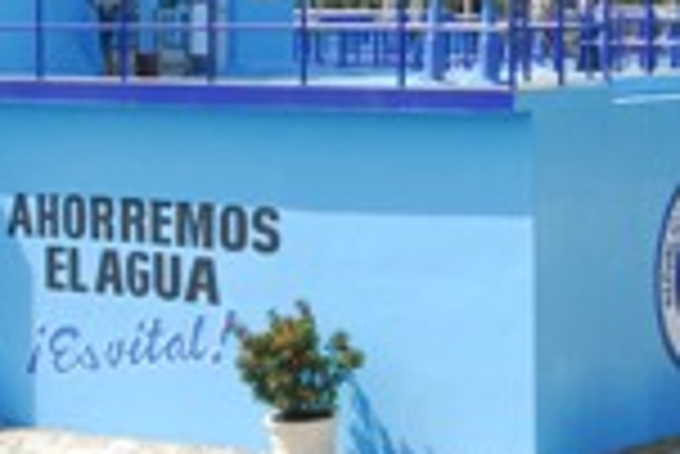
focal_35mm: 125
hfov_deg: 16.3
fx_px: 2363
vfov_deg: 11.0
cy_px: 79
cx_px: 248
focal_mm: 28
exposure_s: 1/500
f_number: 11
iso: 400
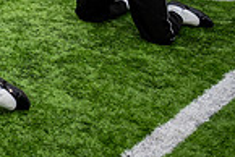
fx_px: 627
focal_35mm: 96
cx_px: -220
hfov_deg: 16.6
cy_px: -114
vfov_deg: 13.1
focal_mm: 24
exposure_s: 1/500
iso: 100
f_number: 2.8
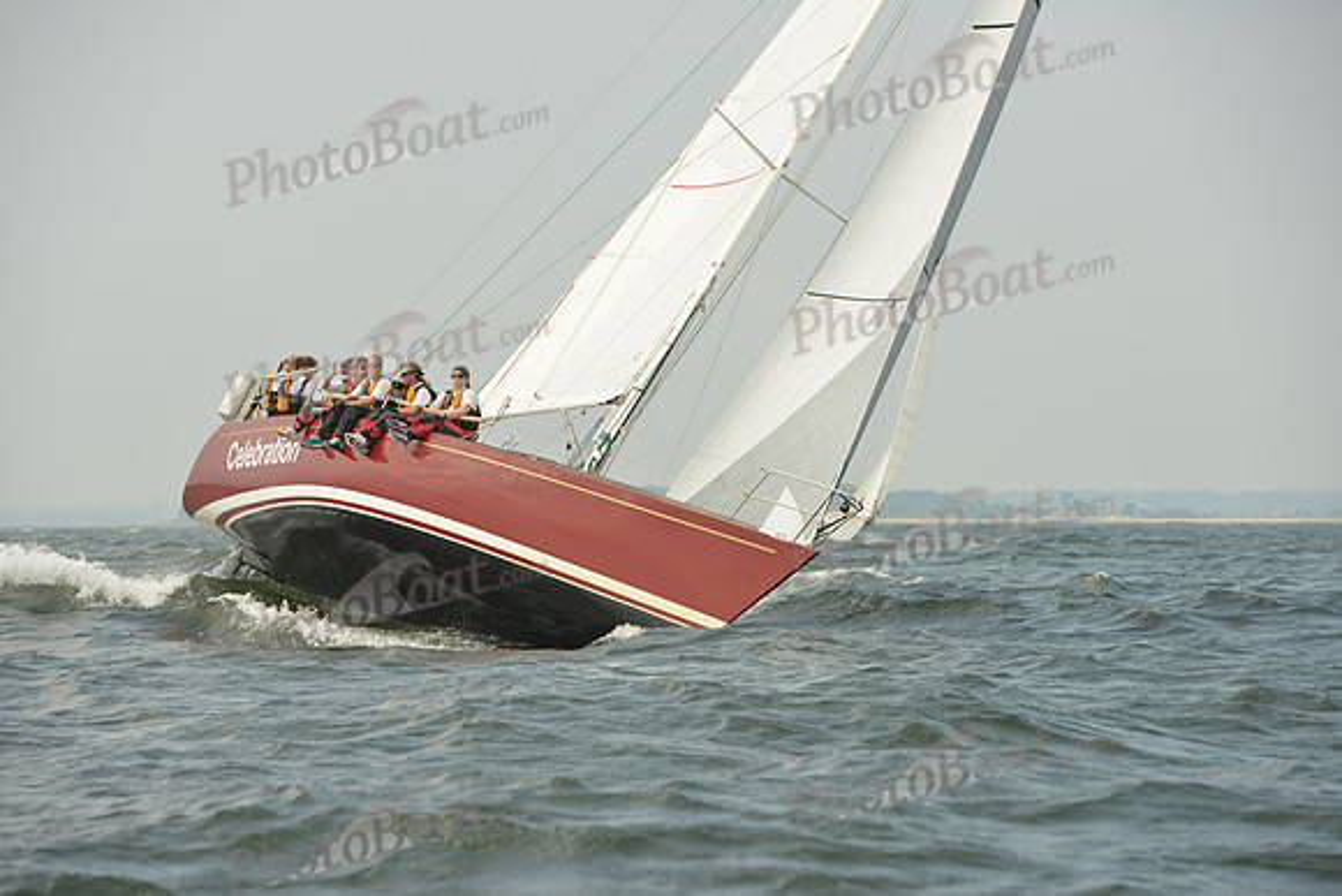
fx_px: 6152
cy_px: 448
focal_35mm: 165
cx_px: 671
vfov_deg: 8.3
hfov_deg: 12.4
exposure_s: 1/1250
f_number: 8
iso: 320
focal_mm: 165
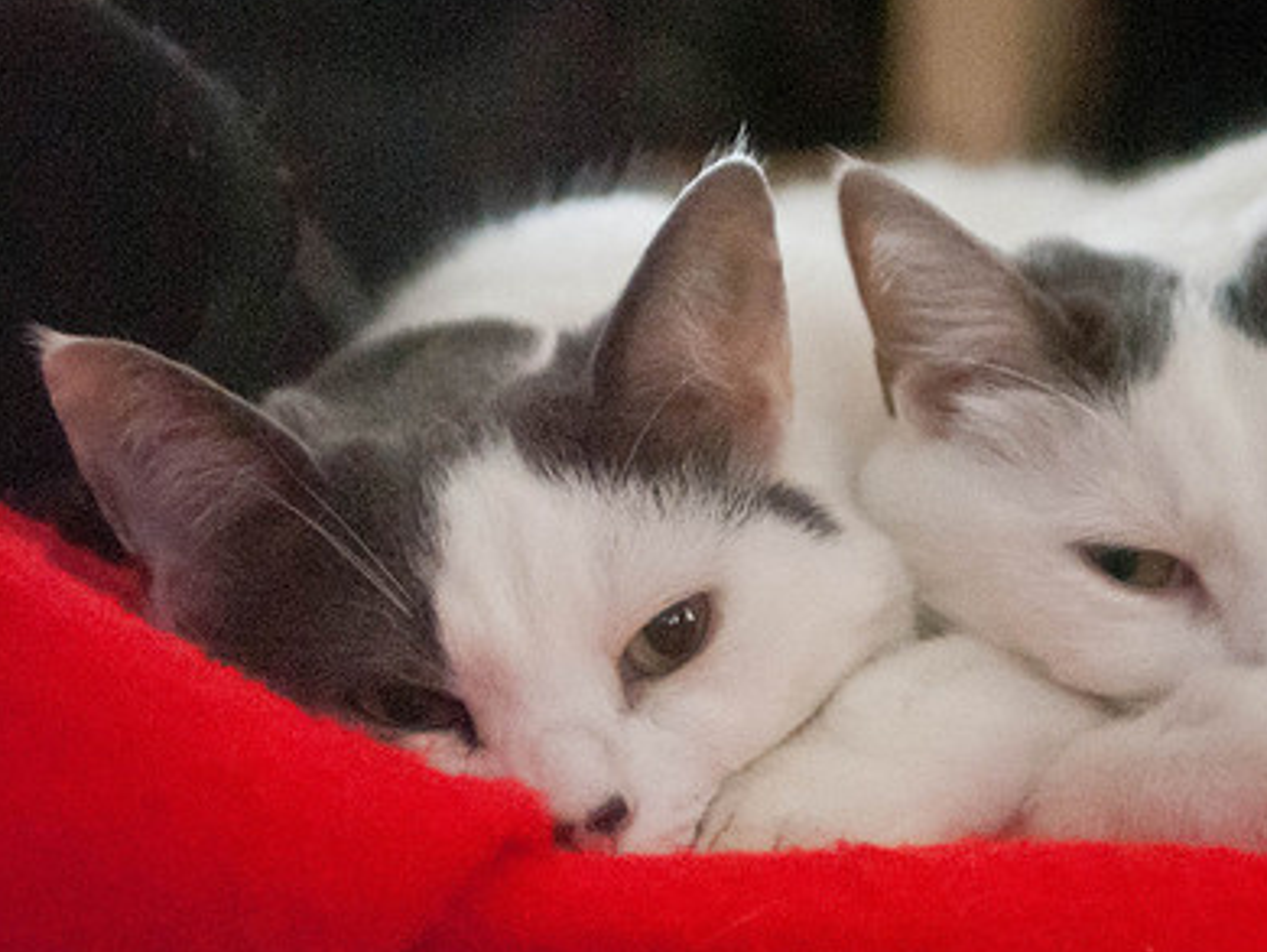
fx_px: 4871
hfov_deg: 14.8
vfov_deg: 11.2
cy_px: 556
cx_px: 874
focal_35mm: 133
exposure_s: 1/40
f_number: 2.8
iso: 3200
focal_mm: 62
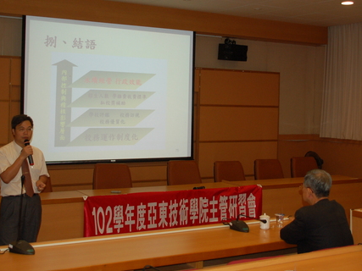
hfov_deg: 36.8
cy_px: 104
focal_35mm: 52
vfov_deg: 27.9
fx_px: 544
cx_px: 187
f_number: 4
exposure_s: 1/60
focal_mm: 22
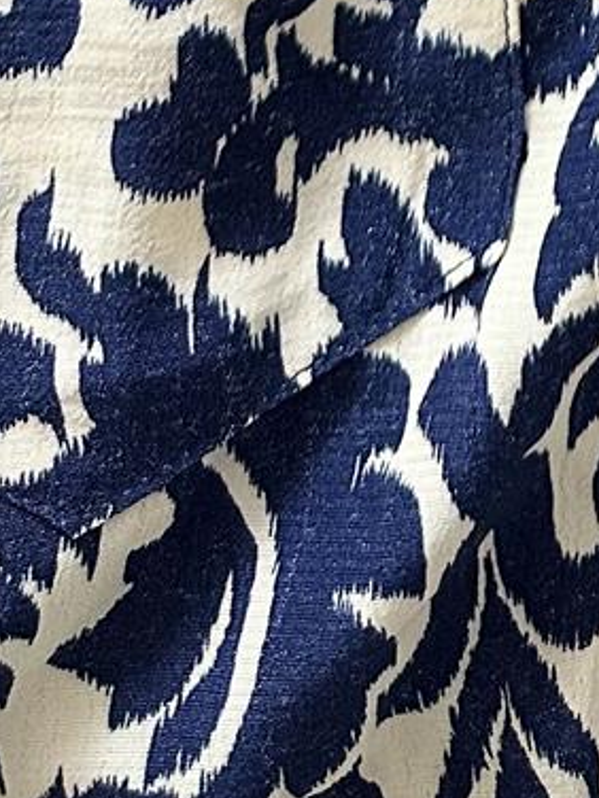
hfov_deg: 13.6
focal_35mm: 102
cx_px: 928
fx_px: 2353
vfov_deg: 15.0
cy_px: -881
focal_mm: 6.86
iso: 250
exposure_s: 1/60
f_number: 1.78
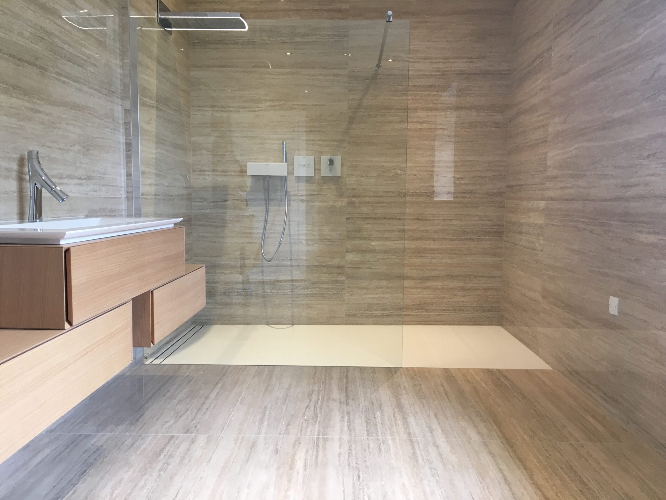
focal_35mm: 29
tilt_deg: -4.3
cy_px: 250
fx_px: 558
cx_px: 333
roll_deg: -1.3
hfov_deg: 61.7
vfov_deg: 48.2
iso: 80
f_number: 2.2
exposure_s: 1/33
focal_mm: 4.15
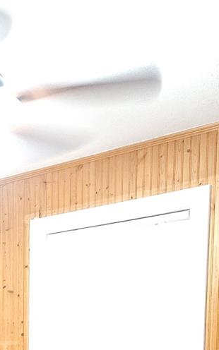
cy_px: 422
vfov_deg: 29.6
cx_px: -78
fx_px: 563
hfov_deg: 19.9
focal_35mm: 59
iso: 800
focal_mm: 5.4
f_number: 1.8
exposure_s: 1/24
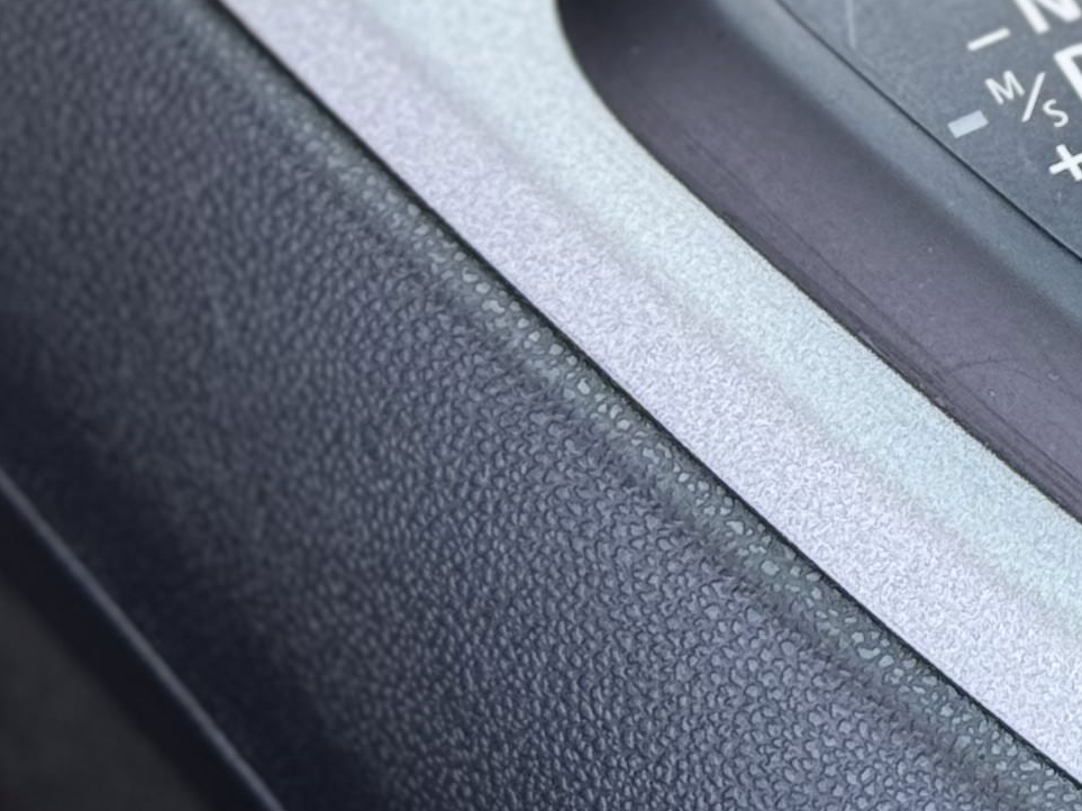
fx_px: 6282
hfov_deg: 9.4
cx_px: 1898
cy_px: -502
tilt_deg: -42.2
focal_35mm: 201
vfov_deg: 7.2
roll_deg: -2.7
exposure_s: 1/153
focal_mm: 6.76
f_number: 1.78
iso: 100
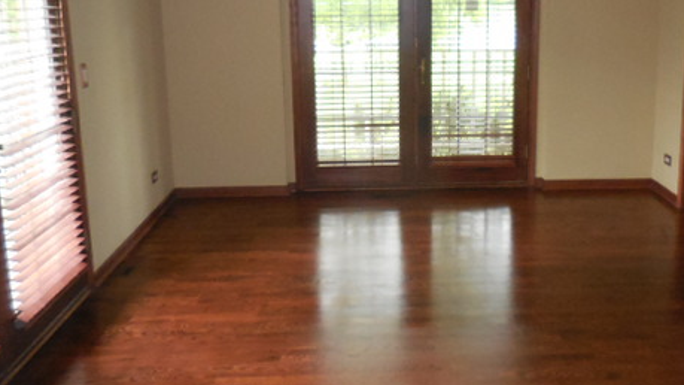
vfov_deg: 31.0
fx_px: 689
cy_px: 131
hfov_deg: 52.5
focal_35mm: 38
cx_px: 401
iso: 640
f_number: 3.3
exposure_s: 1/25
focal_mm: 4.5
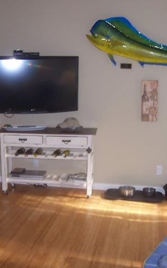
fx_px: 357
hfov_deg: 26.3
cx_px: 71
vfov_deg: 41.1
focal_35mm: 49
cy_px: 133
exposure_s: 1/60
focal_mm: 5.6
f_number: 2.7
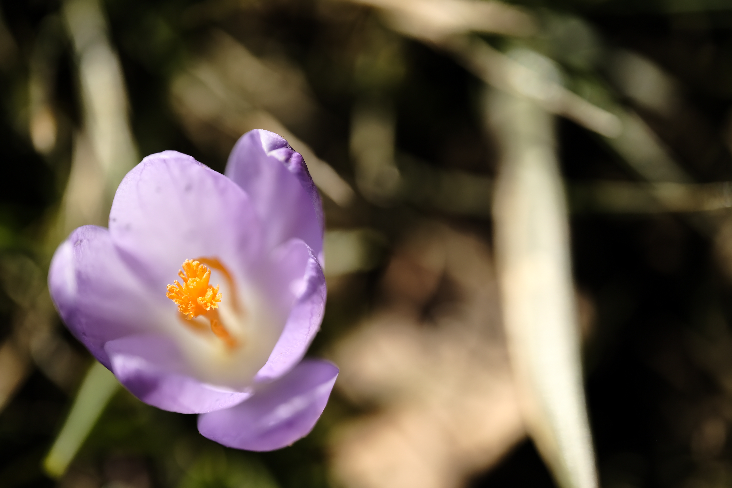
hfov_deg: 43.6
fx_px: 915
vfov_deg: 29.9
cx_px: 366
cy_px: 244
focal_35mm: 45
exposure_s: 1/2000
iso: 200
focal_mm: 30
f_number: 3.2
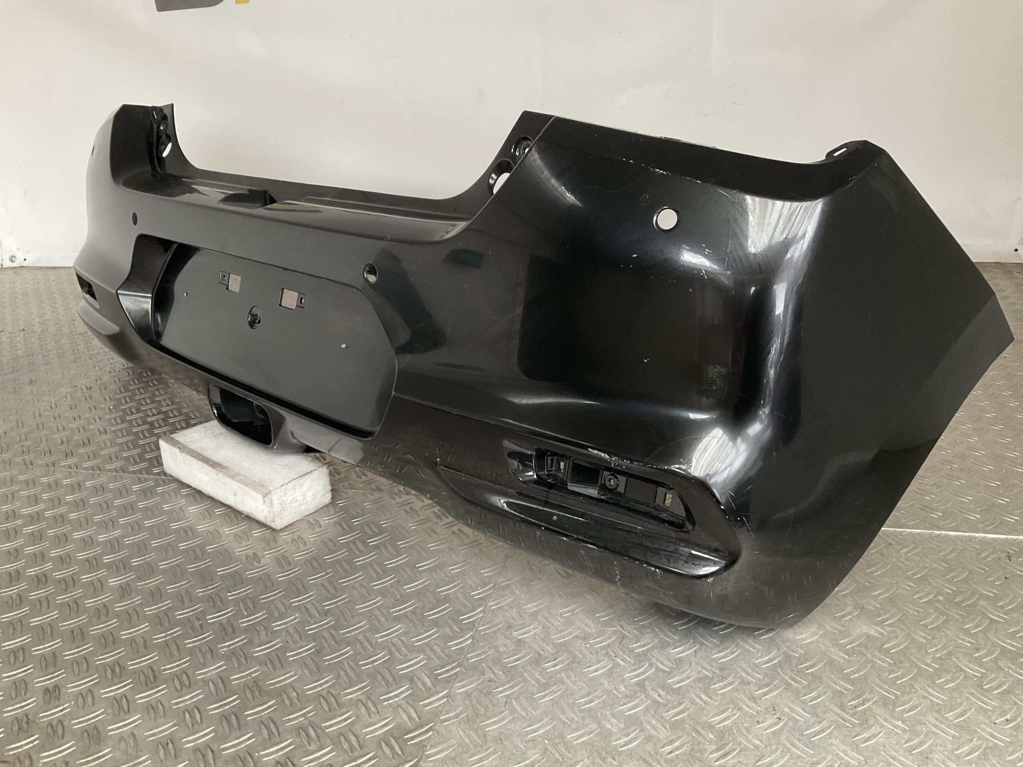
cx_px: 512
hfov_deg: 61.7
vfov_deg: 48.2
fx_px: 857
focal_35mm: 29
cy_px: 384
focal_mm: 3
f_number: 1.8
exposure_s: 1/60
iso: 125
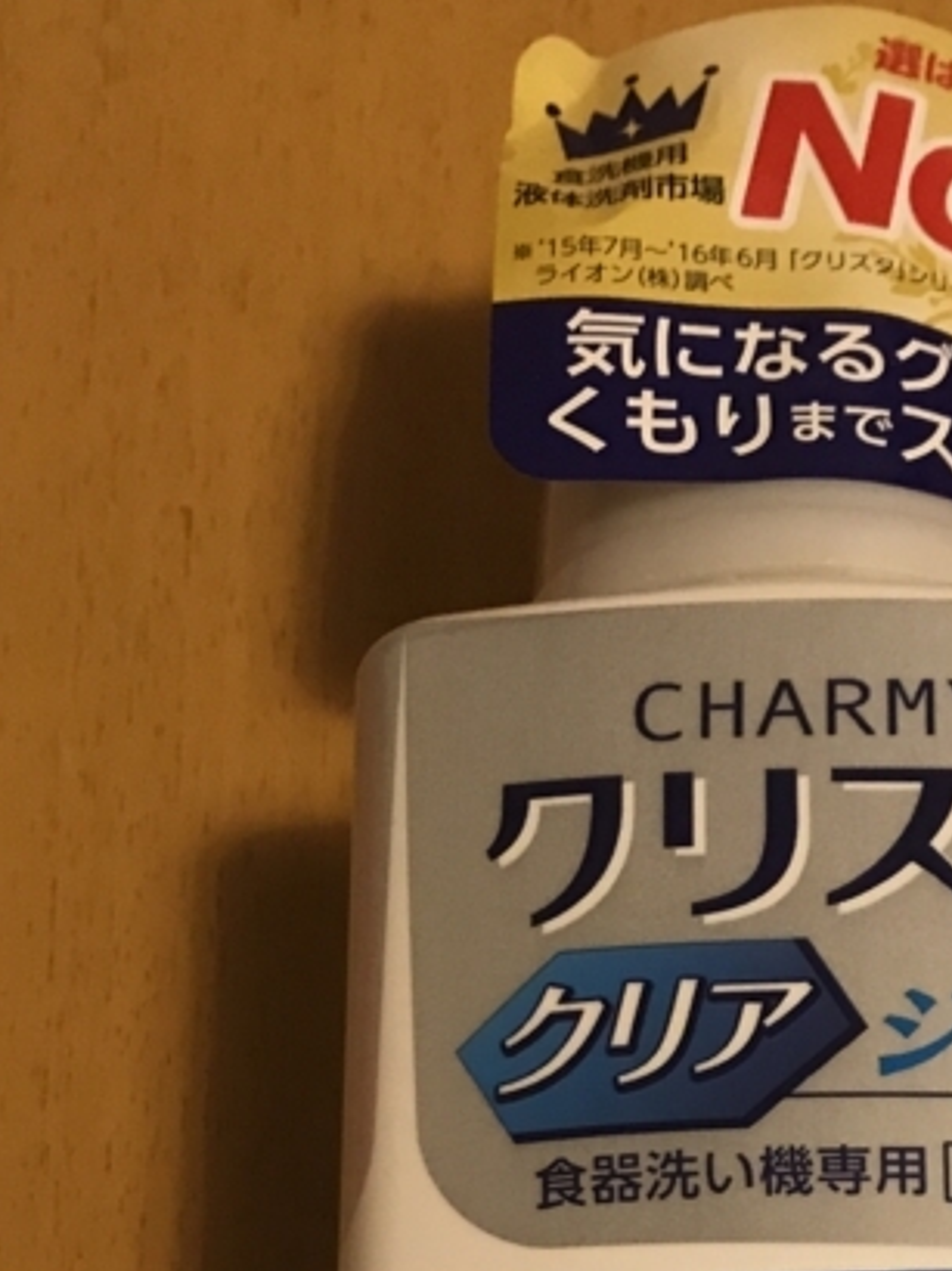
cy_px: 1286
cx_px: 809
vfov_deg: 26.3
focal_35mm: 70
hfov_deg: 20.7
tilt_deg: -72.5
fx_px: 2570
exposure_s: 1/17
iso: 100
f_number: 1.8
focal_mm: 3.99
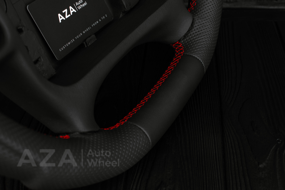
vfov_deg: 25.8
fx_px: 416
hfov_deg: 37.8
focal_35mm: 52
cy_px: 95
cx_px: 142
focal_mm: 35
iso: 500
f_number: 6.3
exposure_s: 1/125
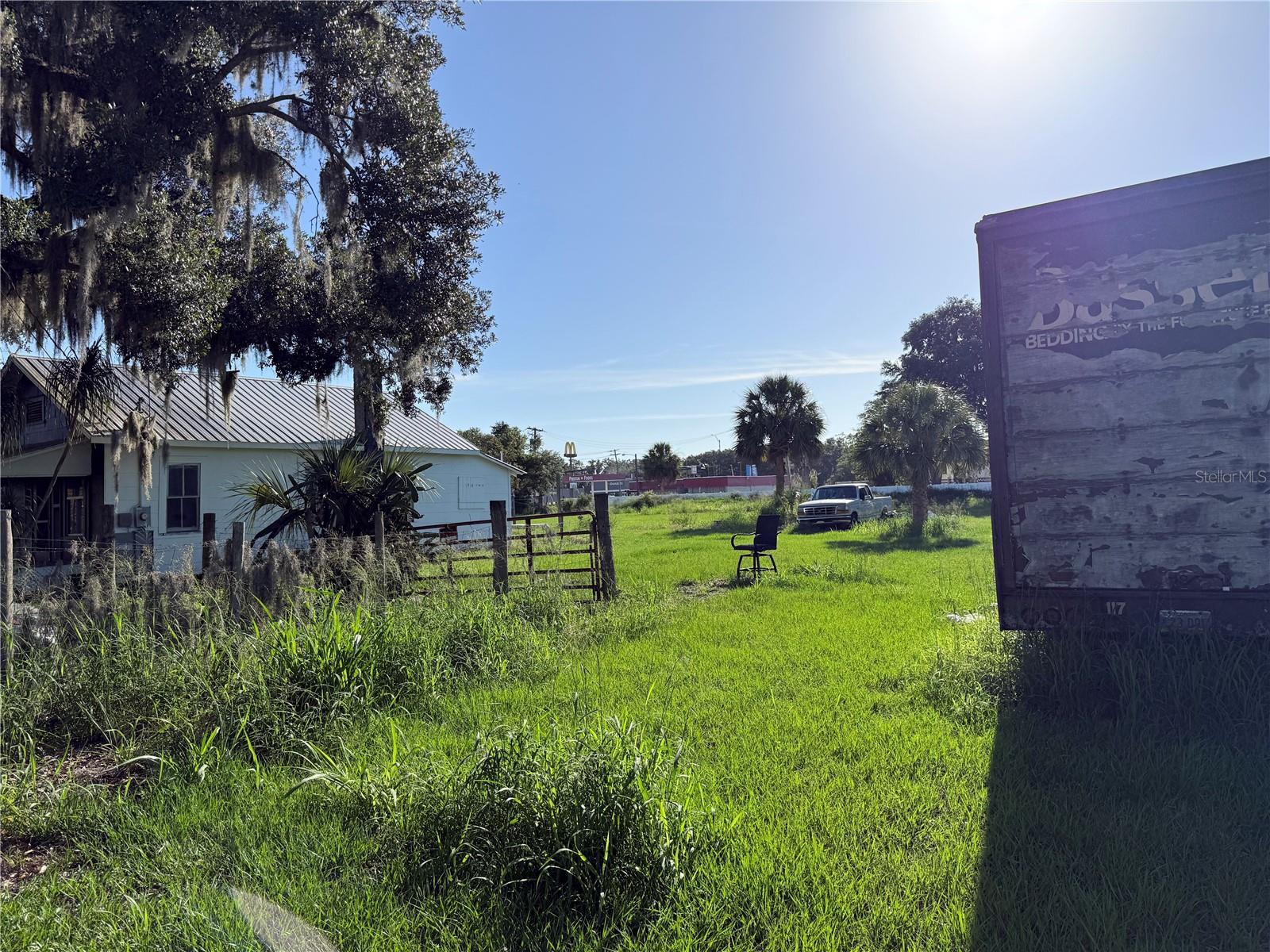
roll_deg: +2.1
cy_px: 476
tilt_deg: +2.4
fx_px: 881
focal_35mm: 24
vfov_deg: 56.8
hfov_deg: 71.6
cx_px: 635
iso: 80
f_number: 1.78
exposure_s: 1/8130
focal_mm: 6.76
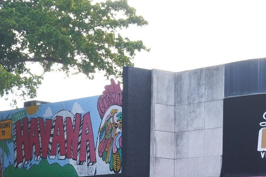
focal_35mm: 136
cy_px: 215
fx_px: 1005
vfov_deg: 9.9
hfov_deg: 14.6
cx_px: 324
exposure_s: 1/100
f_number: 14
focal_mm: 43
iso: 400
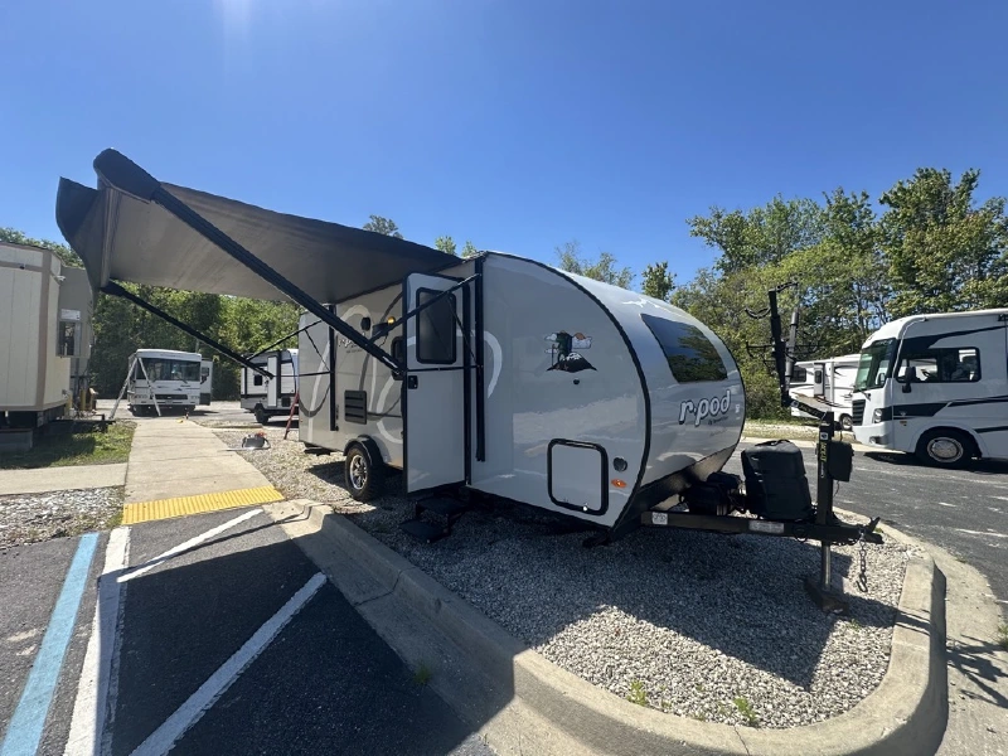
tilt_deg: +2.0
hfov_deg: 102.1
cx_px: 504
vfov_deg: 85.7
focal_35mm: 14
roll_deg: -0.7
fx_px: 408
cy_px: 378
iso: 40
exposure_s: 1/979
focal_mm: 2.22
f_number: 2.2
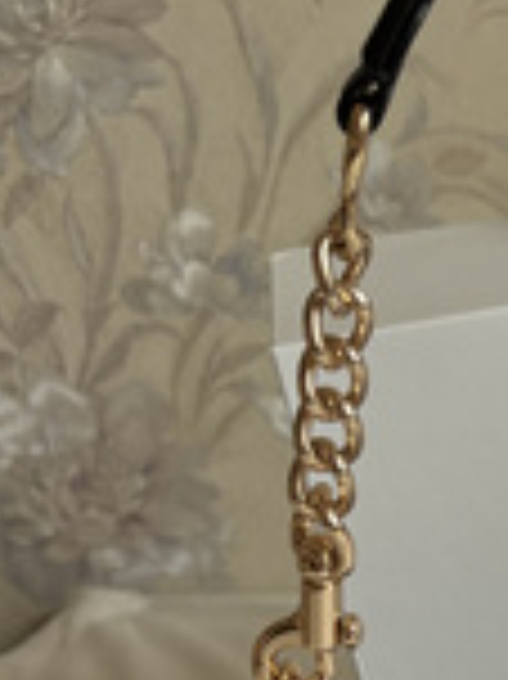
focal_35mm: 86
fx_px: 1685
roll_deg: +5.2
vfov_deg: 21.7
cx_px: 807
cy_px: 725
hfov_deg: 15.5
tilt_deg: -22.7
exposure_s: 1/121
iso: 64
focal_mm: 5.96
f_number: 1.6
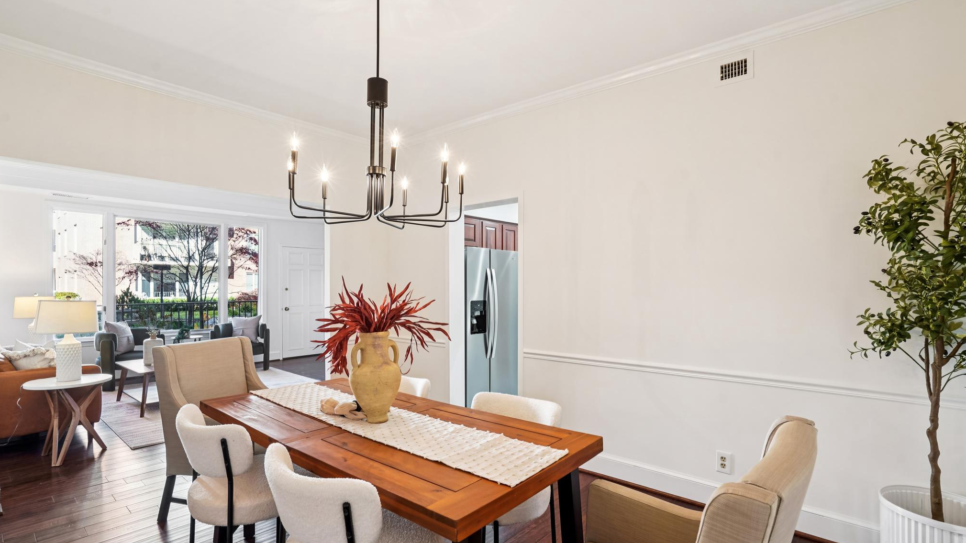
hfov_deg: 95.9
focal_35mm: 17
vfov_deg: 63.9
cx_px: 484
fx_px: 435
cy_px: 286
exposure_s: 1/5
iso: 200
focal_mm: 16
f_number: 8
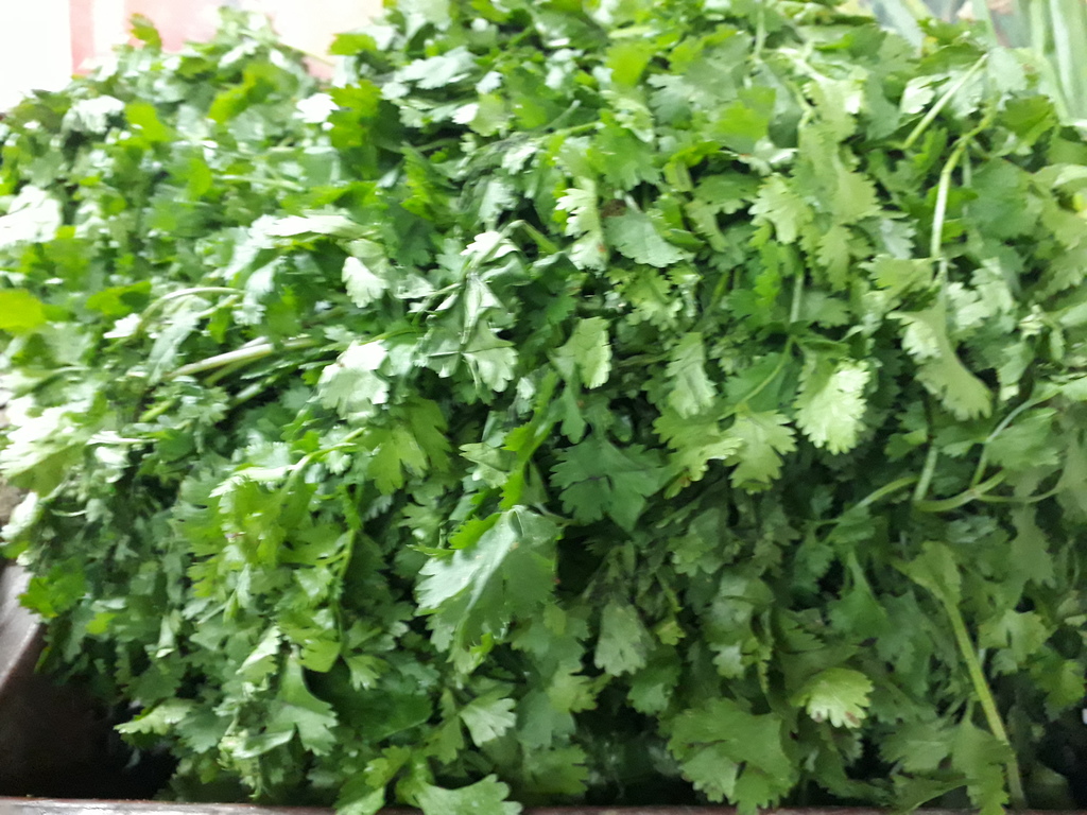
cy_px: 408
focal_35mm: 27
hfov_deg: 65.3
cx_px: 544
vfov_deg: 51.4
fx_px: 848
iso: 500
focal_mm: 3.6
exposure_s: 1/15
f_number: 1.9
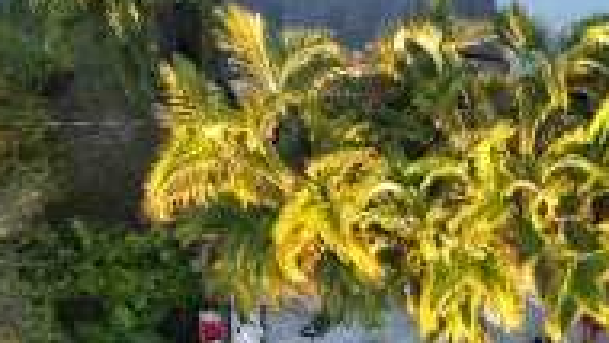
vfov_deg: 9.8
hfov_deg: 18.4
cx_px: 740
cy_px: 795
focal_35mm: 110
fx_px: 1777
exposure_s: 1/160
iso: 140
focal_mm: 6.72
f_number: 1.7
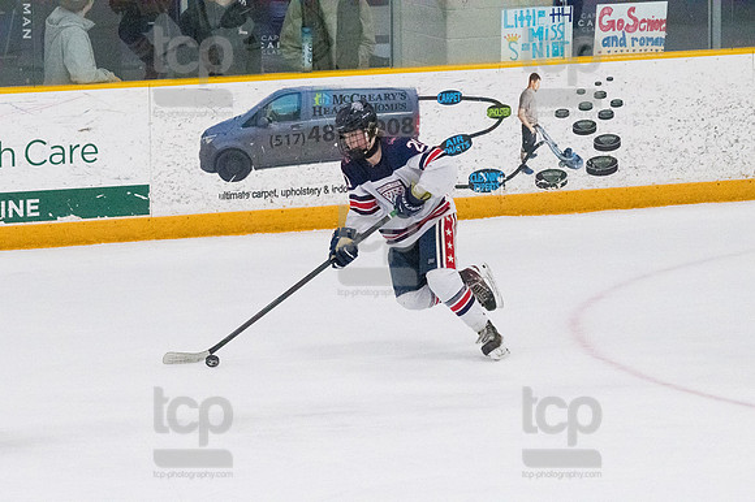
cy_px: 251
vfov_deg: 5.2
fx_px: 5491
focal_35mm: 262
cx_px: 378
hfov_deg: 7.9
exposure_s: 1/1600
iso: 8000
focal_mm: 175
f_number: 5
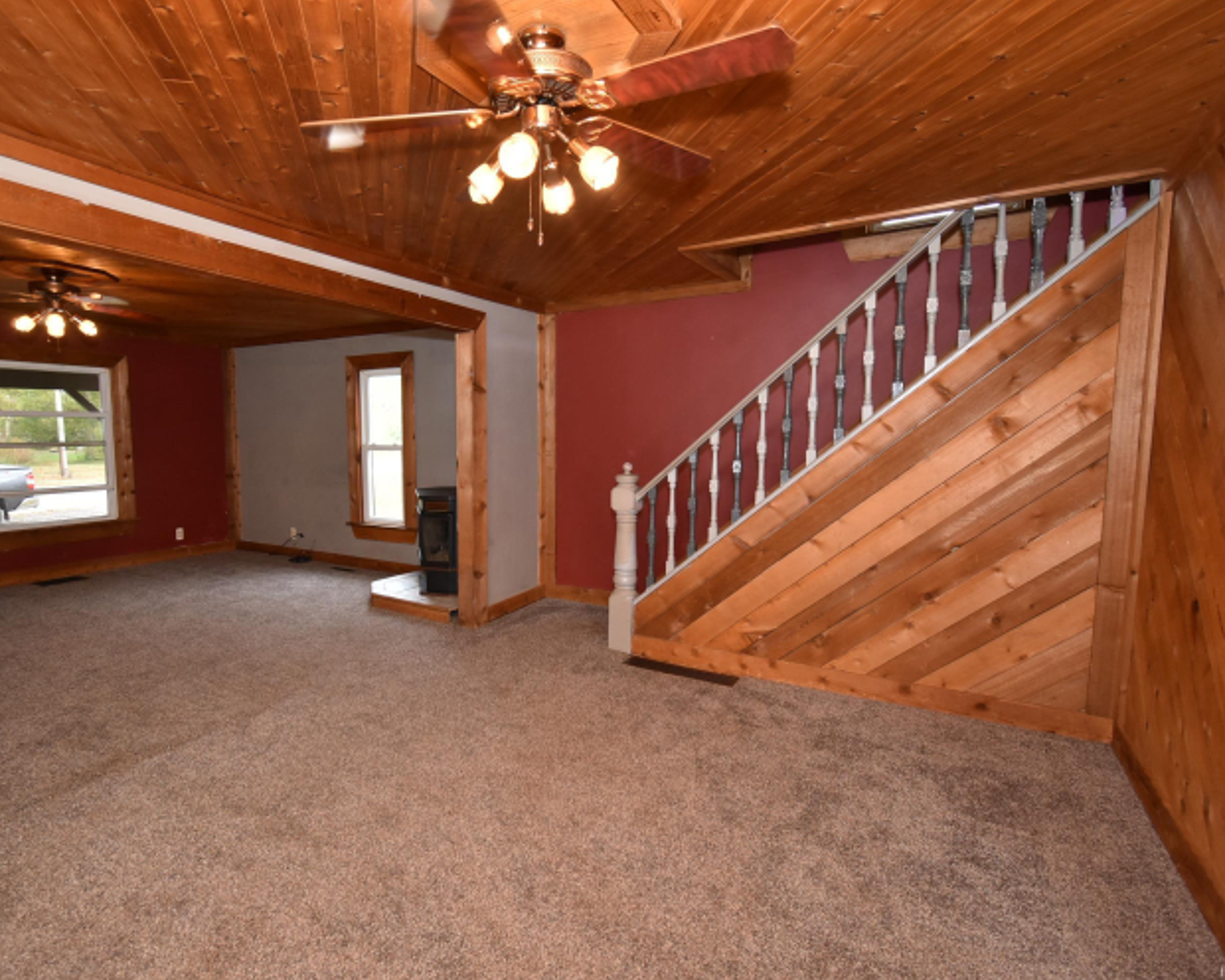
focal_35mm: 17
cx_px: 520
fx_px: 616
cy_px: 488
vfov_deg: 77.0
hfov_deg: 89.0
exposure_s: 1/40
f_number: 4.5
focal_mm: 10
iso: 400
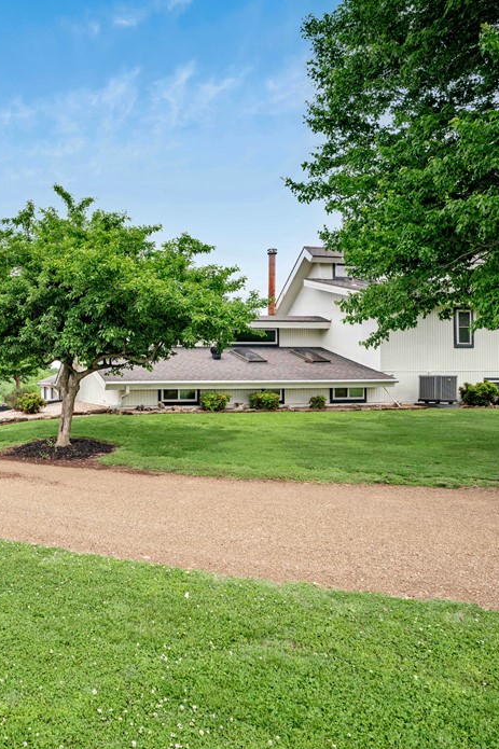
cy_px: 373
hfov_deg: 45.6
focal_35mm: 25
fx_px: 520
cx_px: 36
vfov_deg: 71.5
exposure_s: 1/320
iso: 200
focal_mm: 16
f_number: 6.3
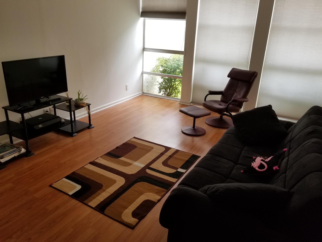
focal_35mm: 26
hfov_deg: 67.3
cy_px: 121
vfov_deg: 53.1
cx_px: 161
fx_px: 242
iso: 50
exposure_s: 1/127
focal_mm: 4.25
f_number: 1.7
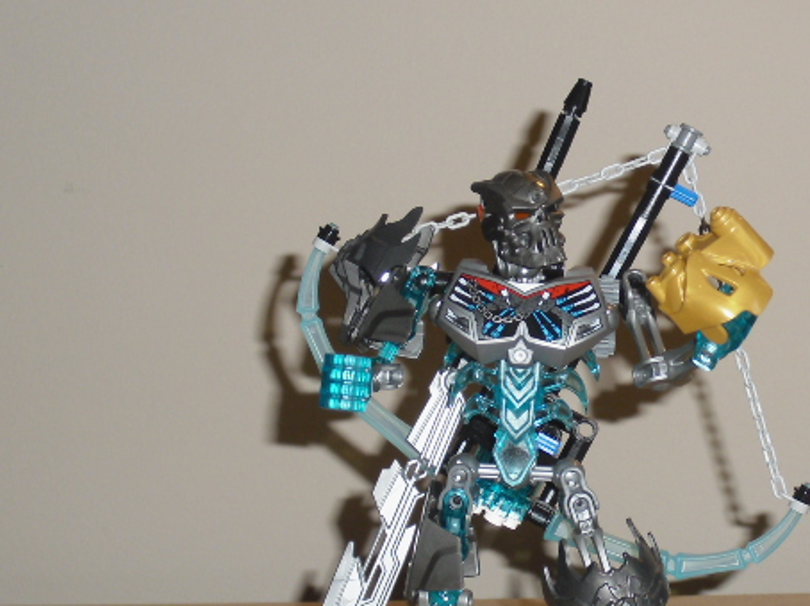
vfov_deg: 14.3
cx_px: 533
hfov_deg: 19.0
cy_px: 381
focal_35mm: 103
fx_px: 2409
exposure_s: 1/60
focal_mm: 13.1
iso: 200
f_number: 4.6
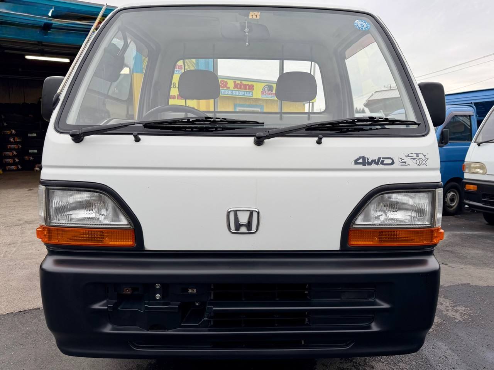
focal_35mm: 24
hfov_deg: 71.6
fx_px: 343
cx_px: 247
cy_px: 185
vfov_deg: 56.8
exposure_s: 1/445
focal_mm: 6.76
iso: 80
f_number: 1.78
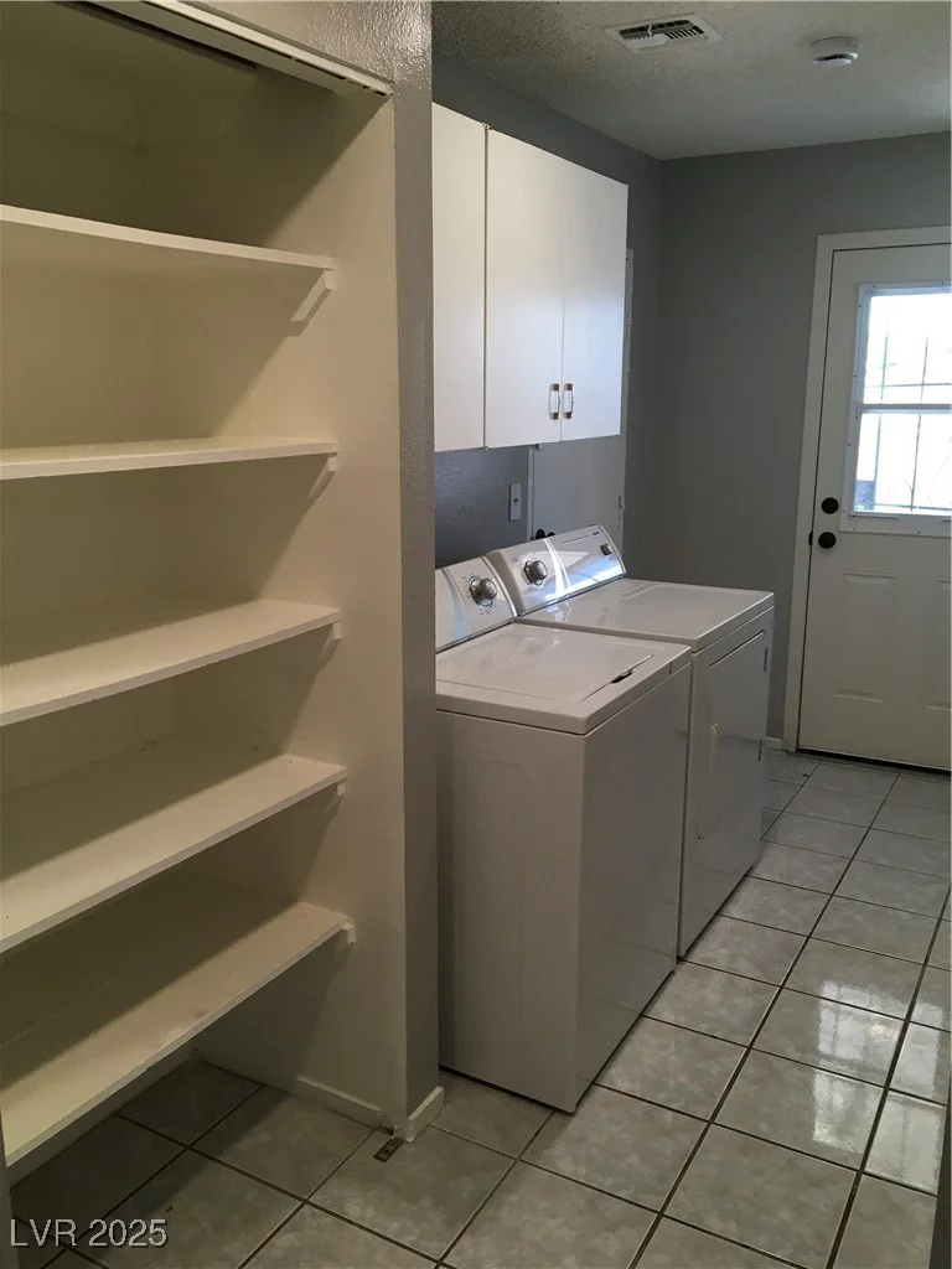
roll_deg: -0.1
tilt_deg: -11.8
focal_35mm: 29
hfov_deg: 48.2
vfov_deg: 61.7
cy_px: 634
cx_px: 476
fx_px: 1063
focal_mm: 4.15
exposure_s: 1/30
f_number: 2.2
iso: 32
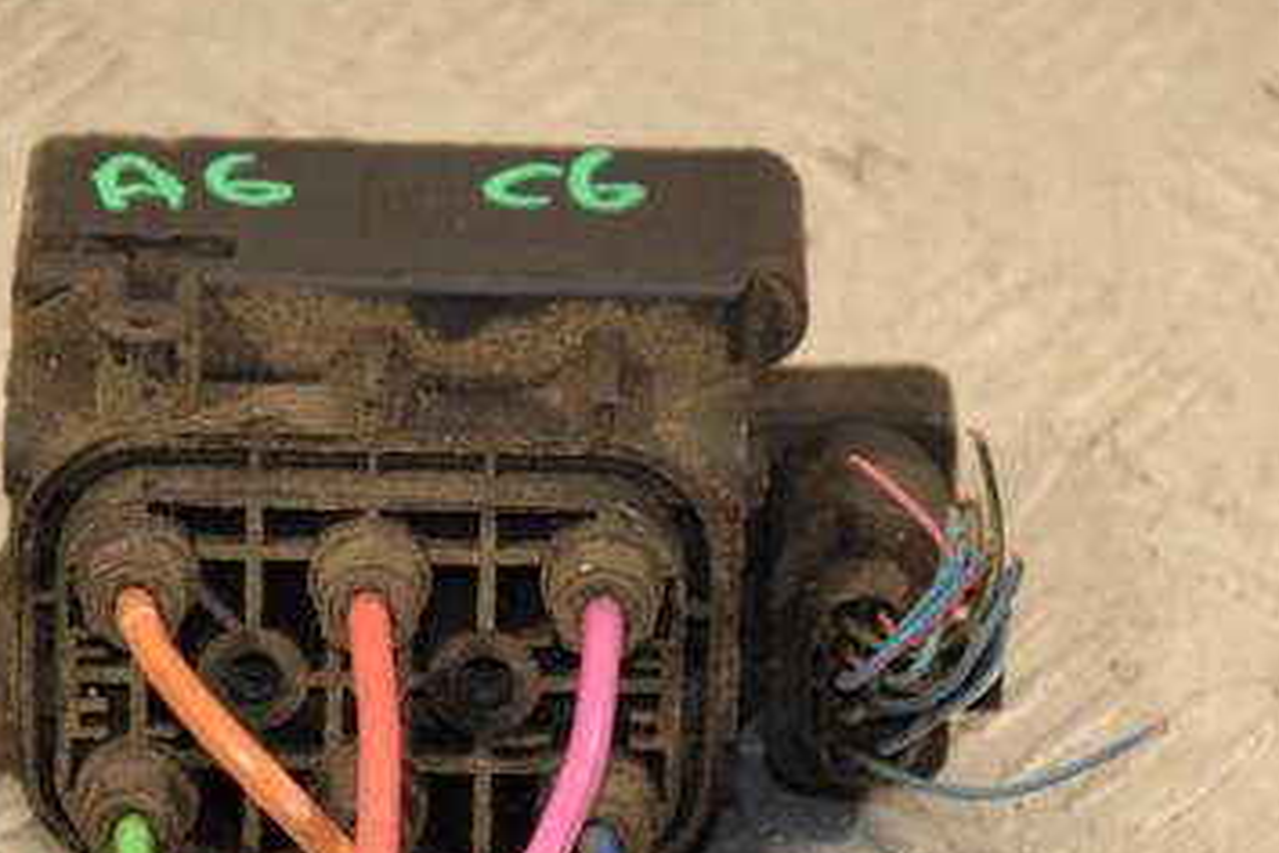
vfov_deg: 5.1
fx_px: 9480
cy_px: 557
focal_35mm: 267
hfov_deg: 7.7
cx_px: 397
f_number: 5.6
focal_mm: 105
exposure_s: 1/160
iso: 800
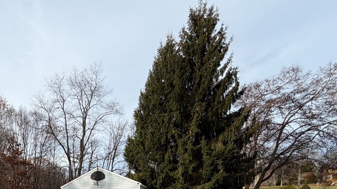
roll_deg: -1.2
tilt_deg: -3.3
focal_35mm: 28
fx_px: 250
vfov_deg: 34.4
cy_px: 219
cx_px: 45
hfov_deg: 59.6
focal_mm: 2.22
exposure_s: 1/770
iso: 40
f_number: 2.2
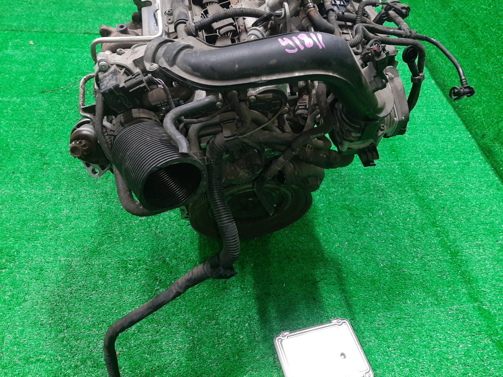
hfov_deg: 67.3
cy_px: 188
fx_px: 378
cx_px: 252
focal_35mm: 26
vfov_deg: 53.1
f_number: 1.7
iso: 225
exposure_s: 1/50
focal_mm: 3.93
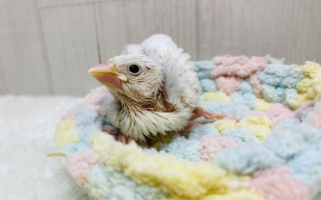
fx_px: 236
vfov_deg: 46.0
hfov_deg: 68.4
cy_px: 102
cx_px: 162
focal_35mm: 27
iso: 64
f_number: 1.8
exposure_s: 1/100
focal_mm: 4.25
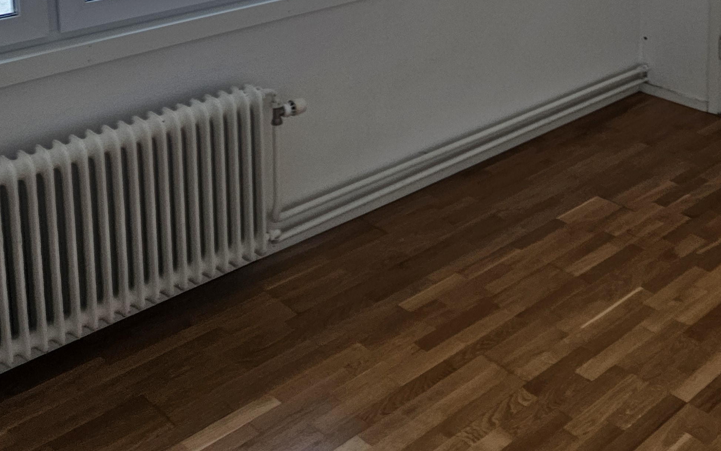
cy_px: -95
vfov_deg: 23.5
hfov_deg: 39.3
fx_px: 983
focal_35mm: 50
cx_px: 533
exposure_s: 1/100
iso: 160
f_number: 1.8
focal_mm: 5.4
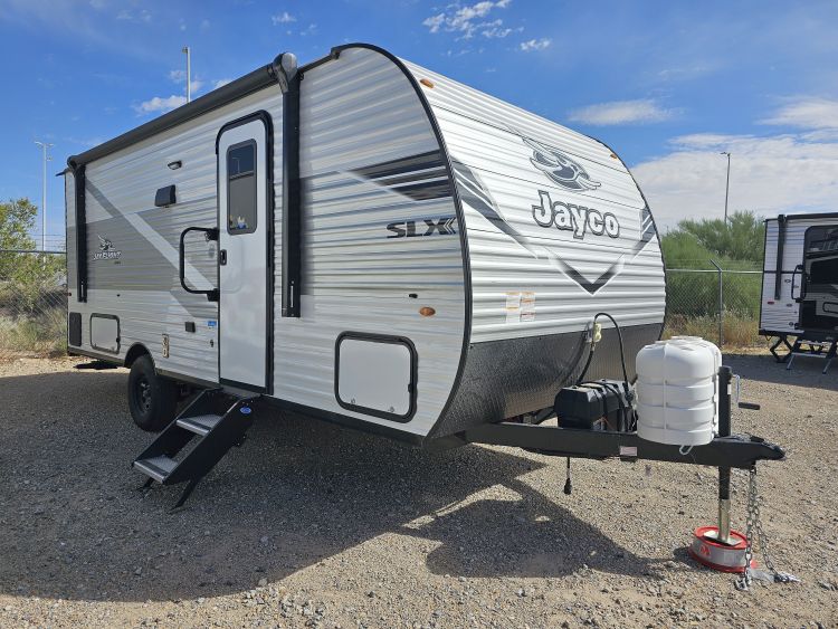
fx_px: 557
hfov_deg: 73.9
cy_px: 314
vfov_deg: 58.9
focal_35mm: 23
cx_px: 419
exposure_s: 1/1202
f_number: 1.7
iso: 10
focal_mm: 6.3
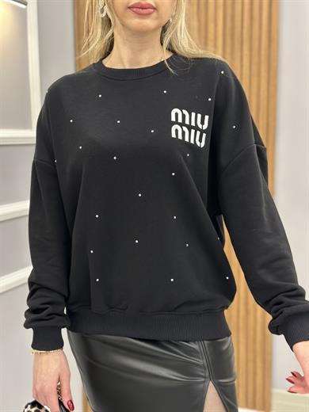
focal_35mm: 48
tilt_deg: -7.8
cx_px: 154
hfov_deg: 30.3
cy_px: 206
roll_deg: -0.3
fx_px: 571
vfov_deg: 39.7
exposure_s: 1/100
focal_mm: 6.86
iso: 200
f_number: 1.78
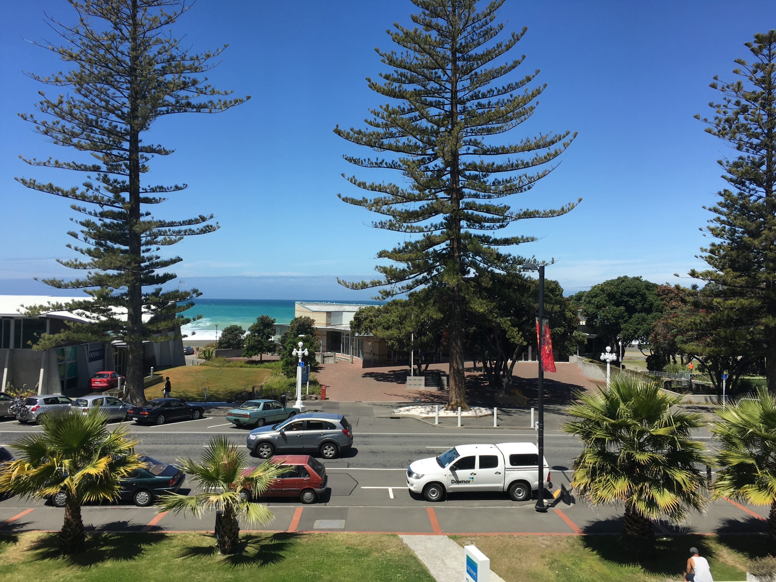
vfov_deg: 48.2
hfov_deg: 61.7
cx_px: 388
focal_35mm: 29
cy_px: 291
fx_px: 650
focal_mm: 4.15
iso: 25
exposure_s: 1/1603
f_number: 2.2
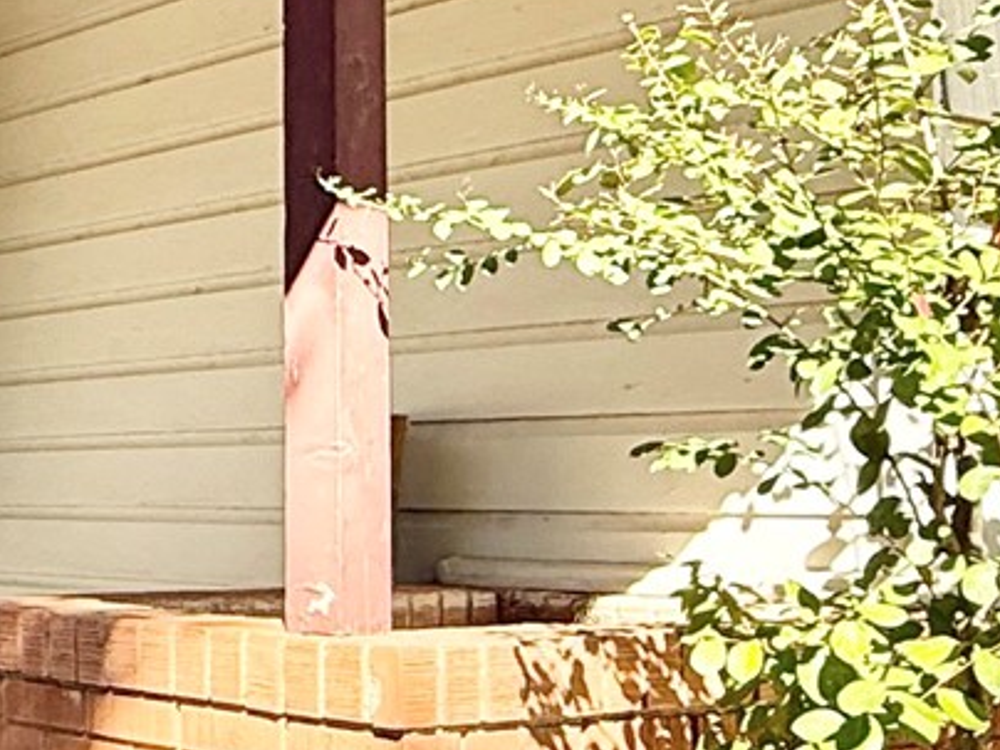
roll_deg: -0.9
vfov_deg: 20.7
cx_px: -200
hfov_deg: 24.8
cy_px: 403
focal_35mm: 71
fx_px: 2051
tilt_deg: +3.0
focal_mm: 2.22
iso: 64
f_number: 2.2
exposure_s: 1/664
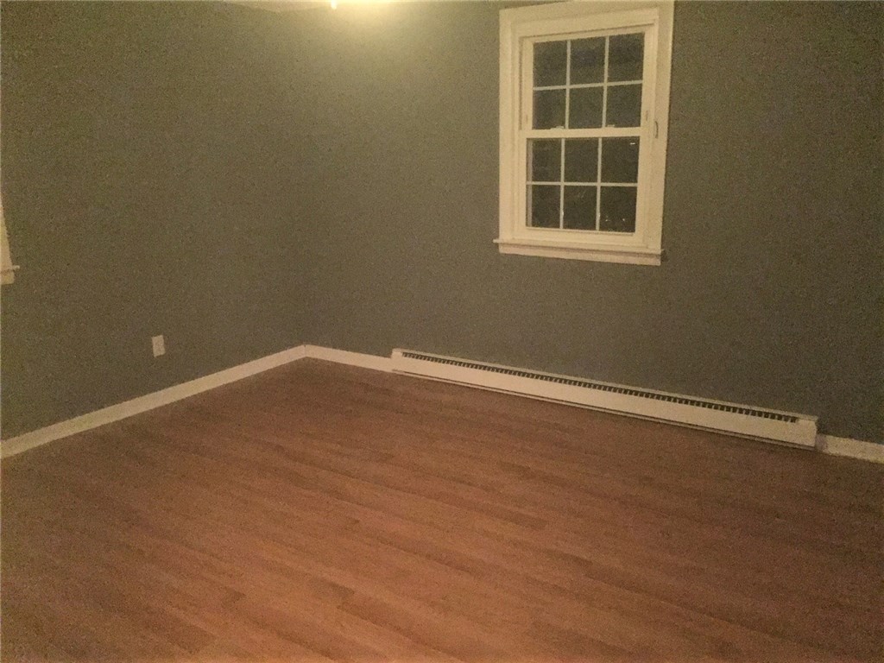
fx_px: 741
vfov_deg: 48.2
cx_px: 442
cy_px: 332
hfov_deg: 61.7
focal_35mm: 29
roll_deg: +0.3
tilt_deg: -14.7
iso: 2000
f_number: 2.2
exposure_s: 1/15
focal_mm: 4.15
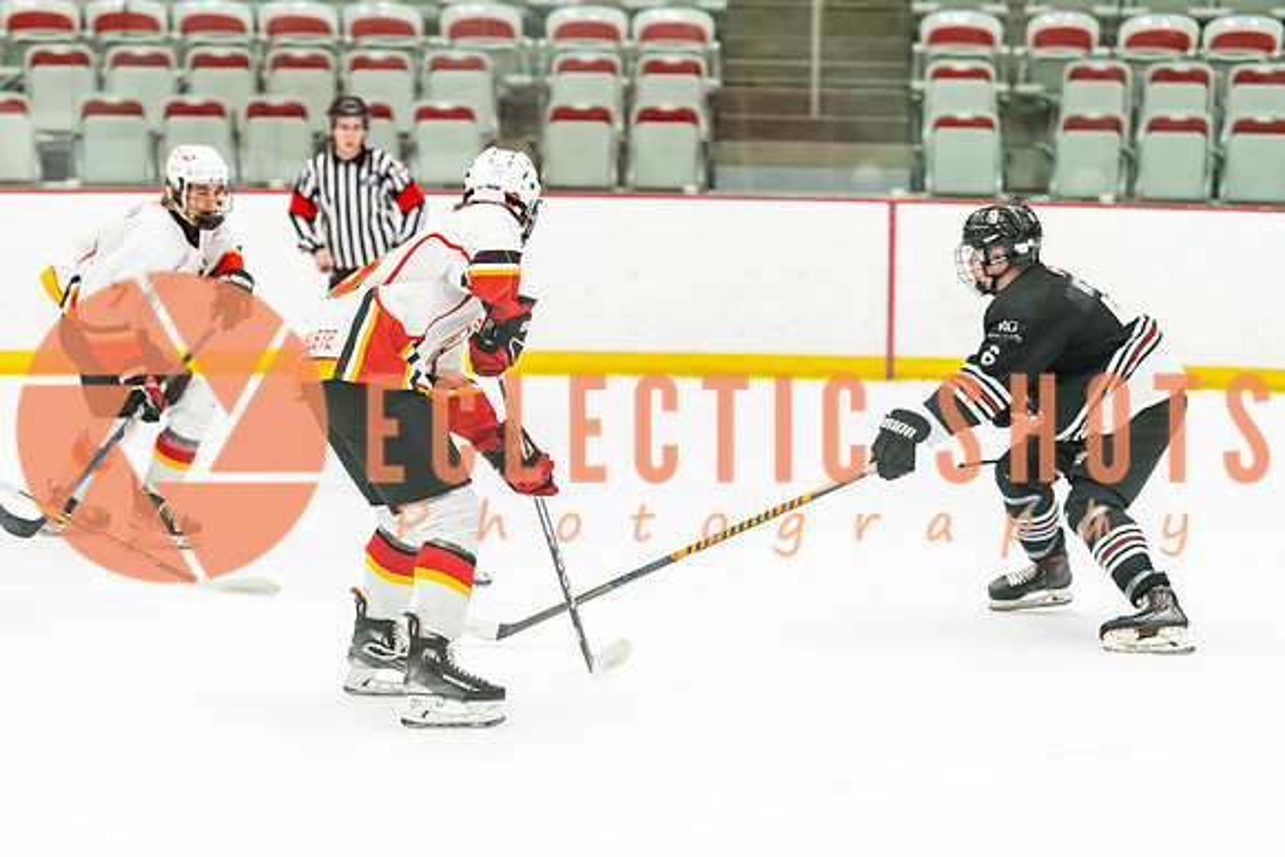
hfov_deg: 13.5
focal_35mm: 152
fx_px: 5443
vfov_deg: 9.0
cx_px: 482
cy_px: 489
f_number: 2.8
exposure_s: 1/640
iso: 3200
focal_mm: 122
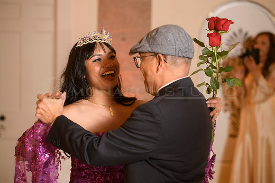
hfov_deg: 16.4
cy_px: 92
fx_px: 955
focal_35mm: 125
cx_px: 138
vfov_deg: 11.0
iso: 3200
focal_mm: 125
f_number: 4.5
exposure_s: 1/100
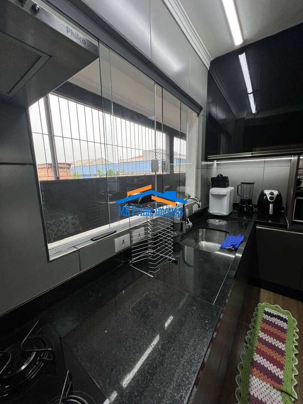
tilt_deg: -9.7
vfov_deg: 106.2
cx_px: 152
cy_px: 202
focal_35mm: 13
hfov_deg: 89.9
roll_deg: +1.8
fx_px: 152
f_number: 1.8
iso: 50
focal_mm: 1.57
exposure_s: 1/120
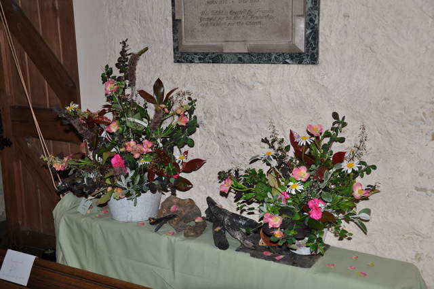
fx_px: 542
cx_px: 217
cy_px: 144
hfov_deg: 43.7
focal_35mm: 45
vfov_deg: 29.8
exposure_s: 1/60
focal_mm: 30
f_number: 4.2
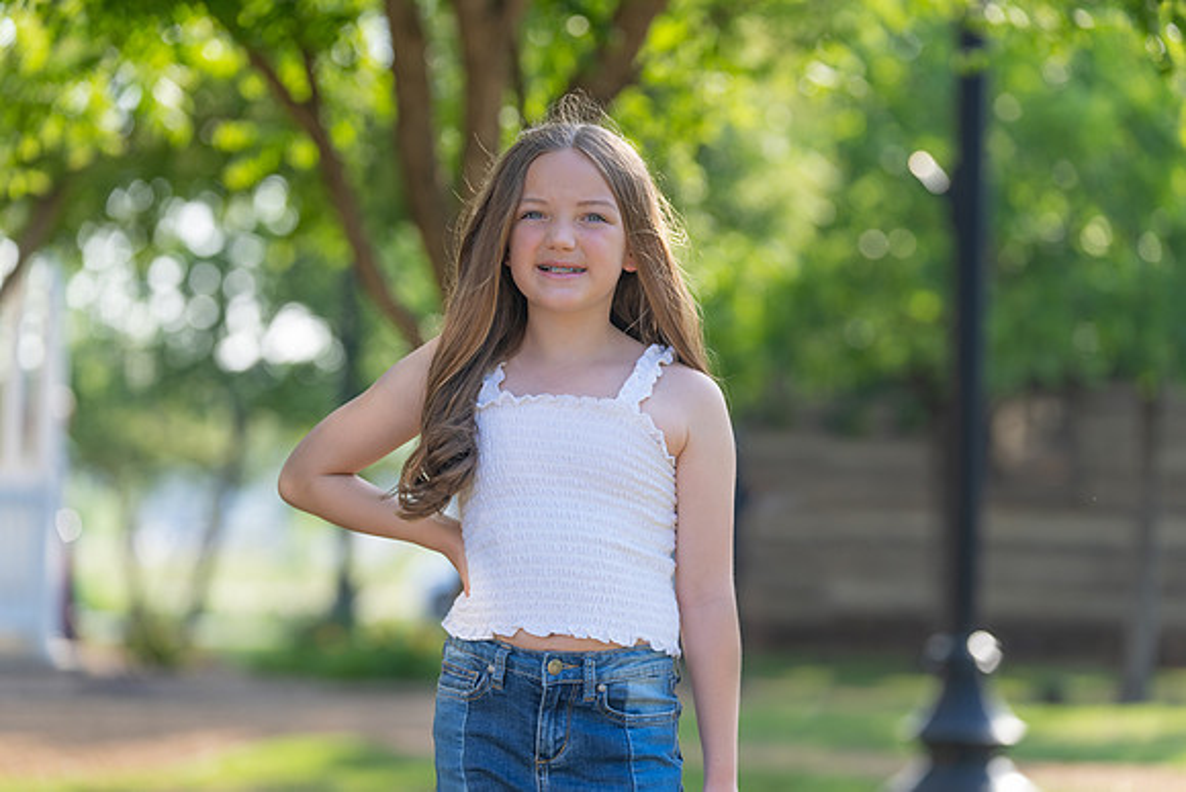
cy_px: 396
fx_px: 4764
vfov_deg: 9.5
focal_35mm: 145
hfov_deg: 14.2
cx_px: 593
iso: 125
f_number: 3.5
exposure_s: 1/400
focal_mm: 140
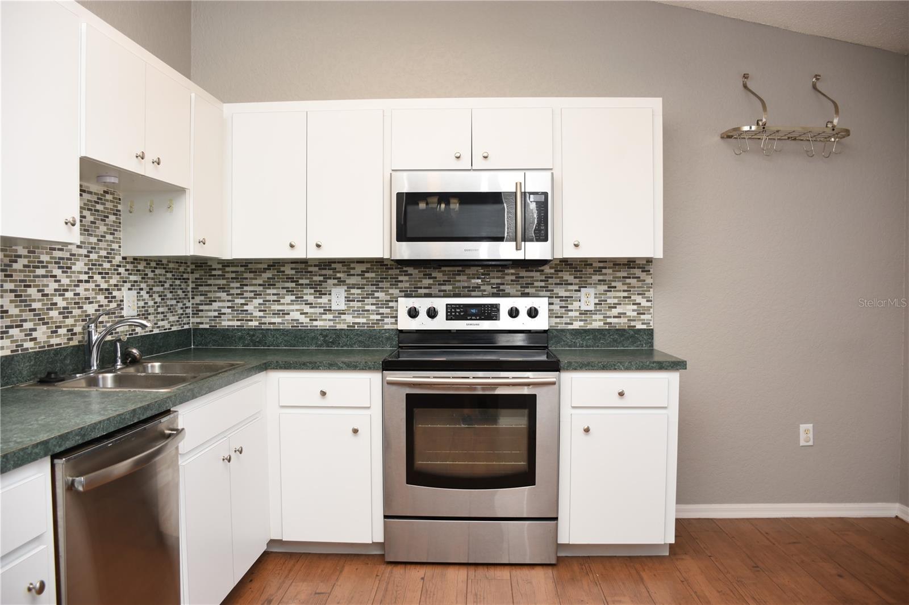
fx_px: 682
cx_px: 454
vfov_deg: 47.9
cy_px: 302
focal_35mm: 27
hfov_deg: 67.4
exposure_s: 1/60
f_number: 4
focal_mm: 18
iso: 100
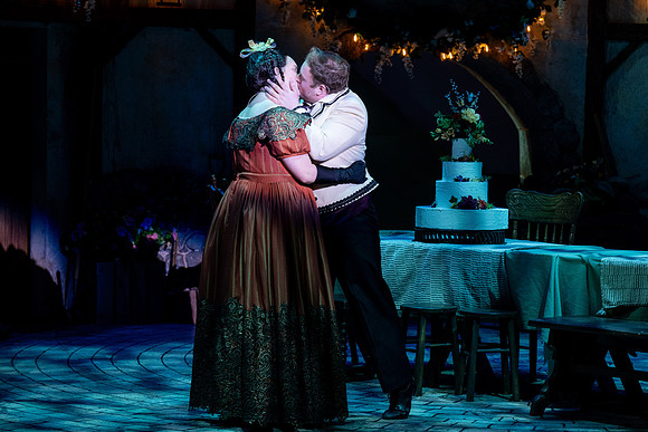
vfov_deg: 11.0
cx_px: 324
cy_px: 216
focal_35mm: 125
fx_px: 2250
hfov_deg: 16.4
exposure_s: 1/160
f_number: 5.6
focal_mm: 125
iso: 1000
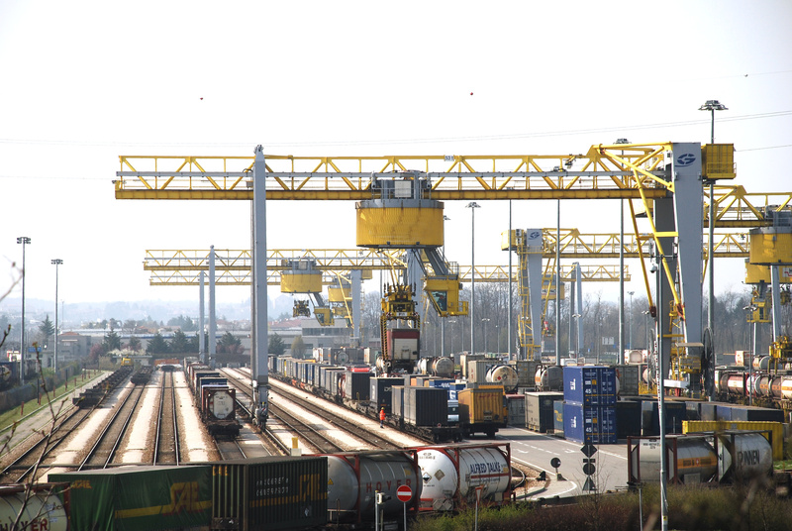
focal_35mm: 180
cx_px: 396
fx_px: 3966
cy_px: 266
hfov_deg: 11.4
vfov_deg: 7.7
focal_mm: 120
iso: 200
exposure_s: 1/640
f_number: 7.1
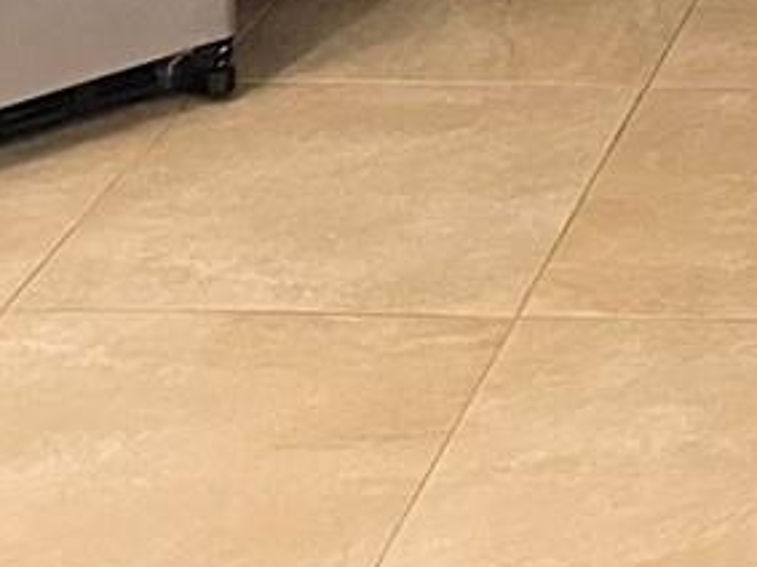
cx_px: 1196
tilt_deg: -9.5
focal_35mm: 147
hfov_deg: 12.6
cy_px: -875
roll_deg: +0.6
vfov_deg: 8.9
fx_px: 3213
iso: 400
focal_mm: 5.1
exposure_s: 1/60
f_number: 1.6
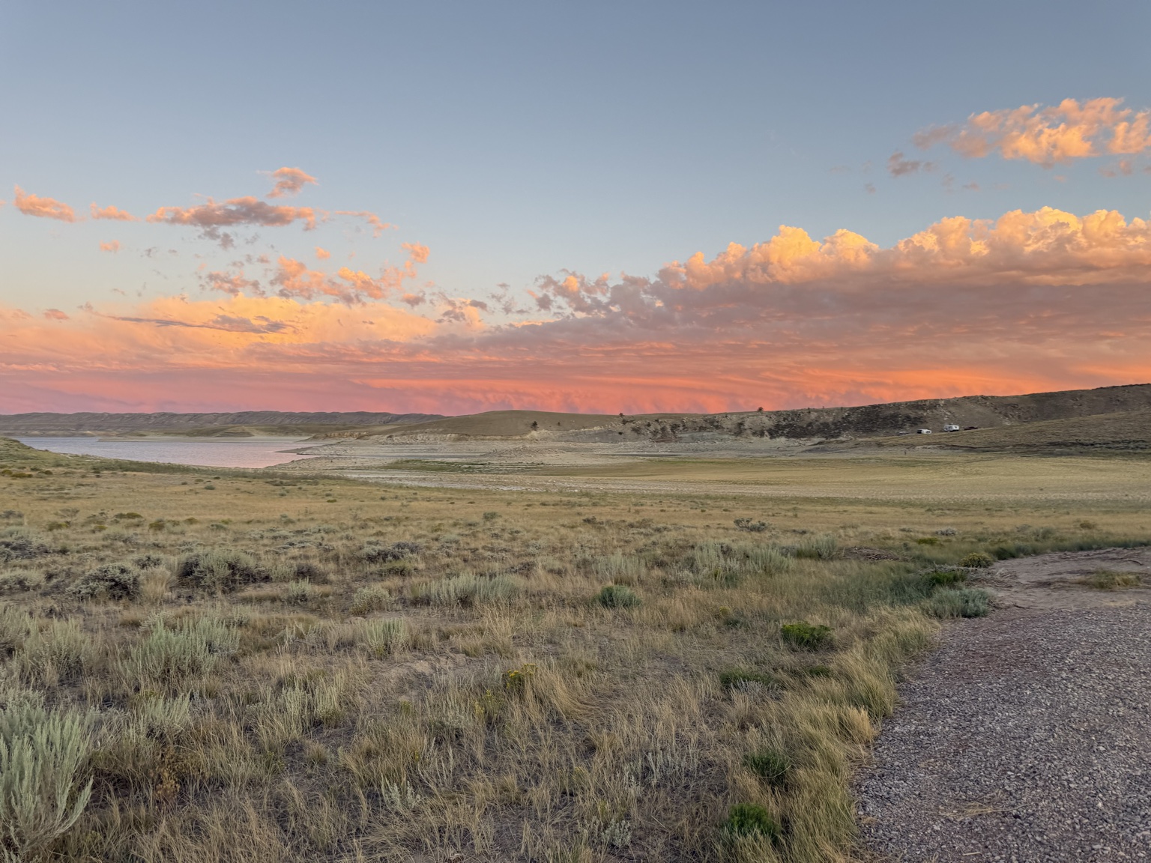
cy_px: 432
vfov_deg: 56.8
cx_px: 576
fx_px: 798
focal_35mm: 24
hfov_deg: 71.6
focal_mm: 6.76
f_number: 1.78
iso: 64
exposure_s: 1/161
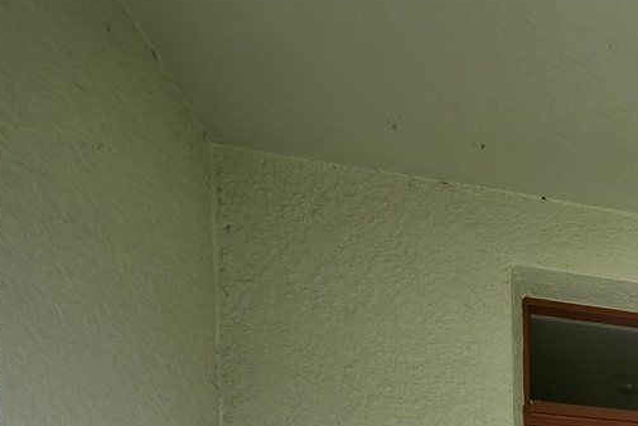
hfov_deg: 32.0
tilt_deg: -1.6
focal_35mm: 46
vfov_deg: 21.2
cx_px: 838
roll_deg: +1.0
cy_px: 737
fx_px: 816
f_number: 2.2
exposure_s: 1/155
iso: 16
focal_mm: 2.22
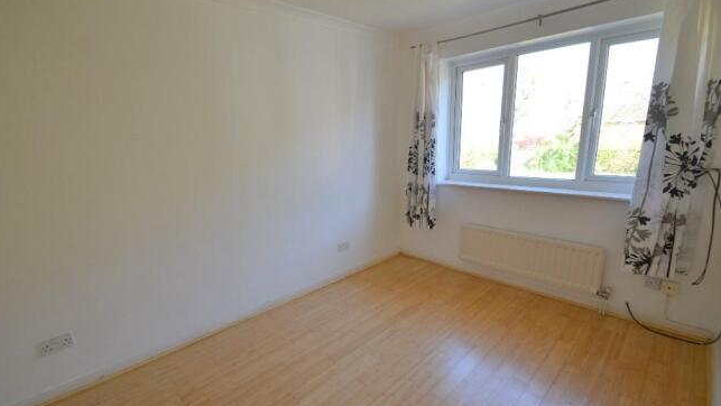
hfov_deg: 99.4
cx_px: 355
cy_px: 206
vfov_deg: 67.1
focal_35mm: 16
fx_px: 306
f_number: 5.6
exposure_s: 1/60
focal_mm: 10
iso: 250
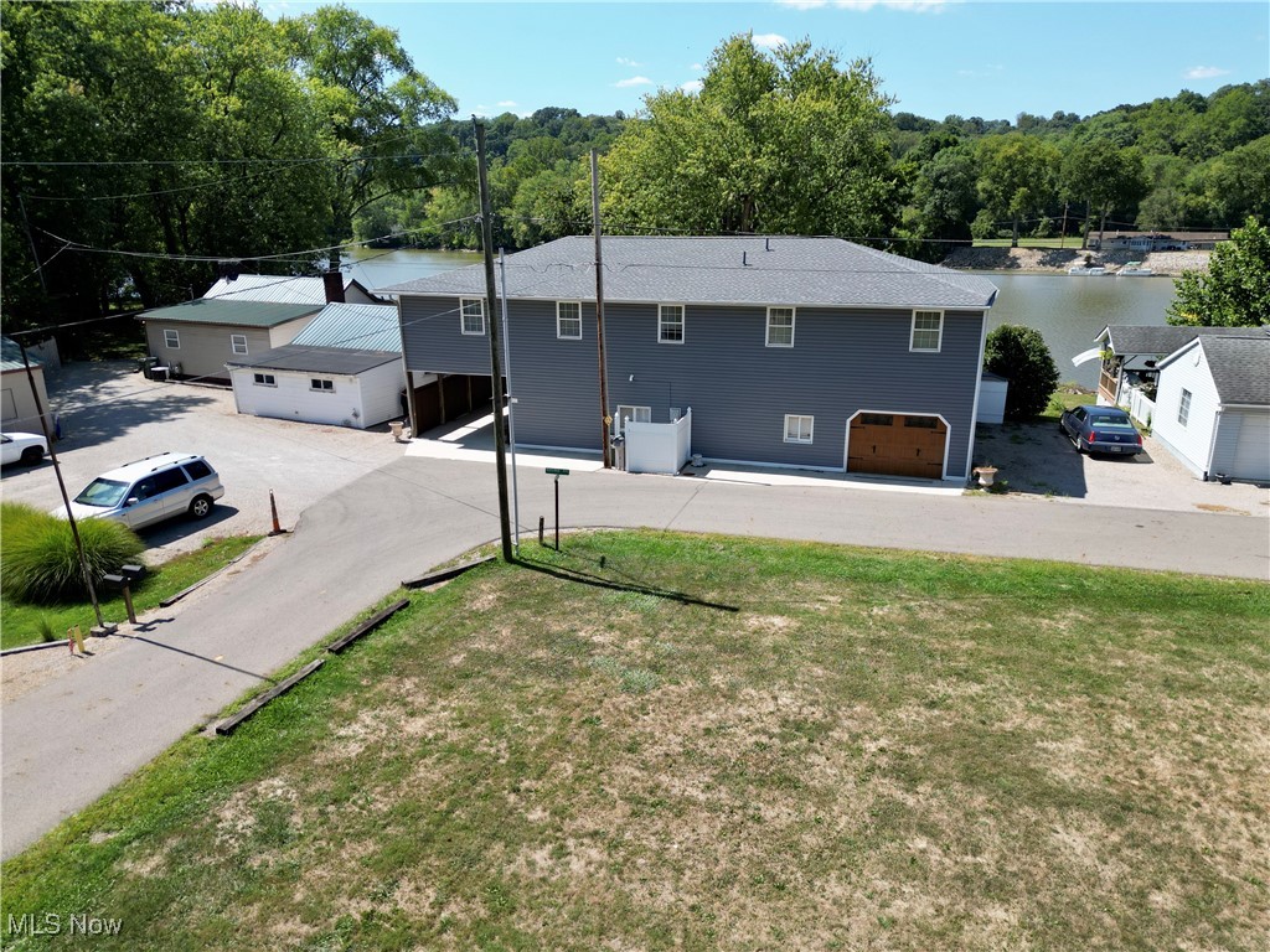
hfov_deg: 71.6
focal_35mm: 24
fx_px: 881
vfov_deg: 56.8
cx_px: 635
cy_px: 476
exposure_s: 1/1500
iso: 100
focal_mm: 6.72
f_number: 1.7
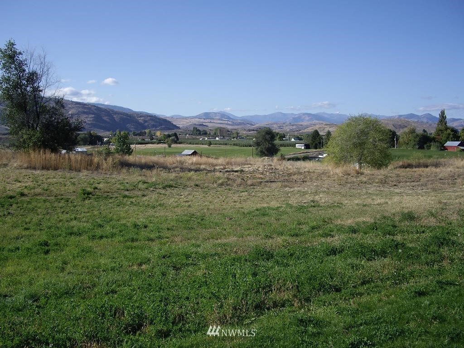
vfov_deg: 37.7
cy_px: 174
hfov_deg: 49.0
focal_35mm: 38
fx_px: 509
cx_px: 232
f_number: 5.6
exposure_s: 1/250
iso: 50
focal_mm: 7.9
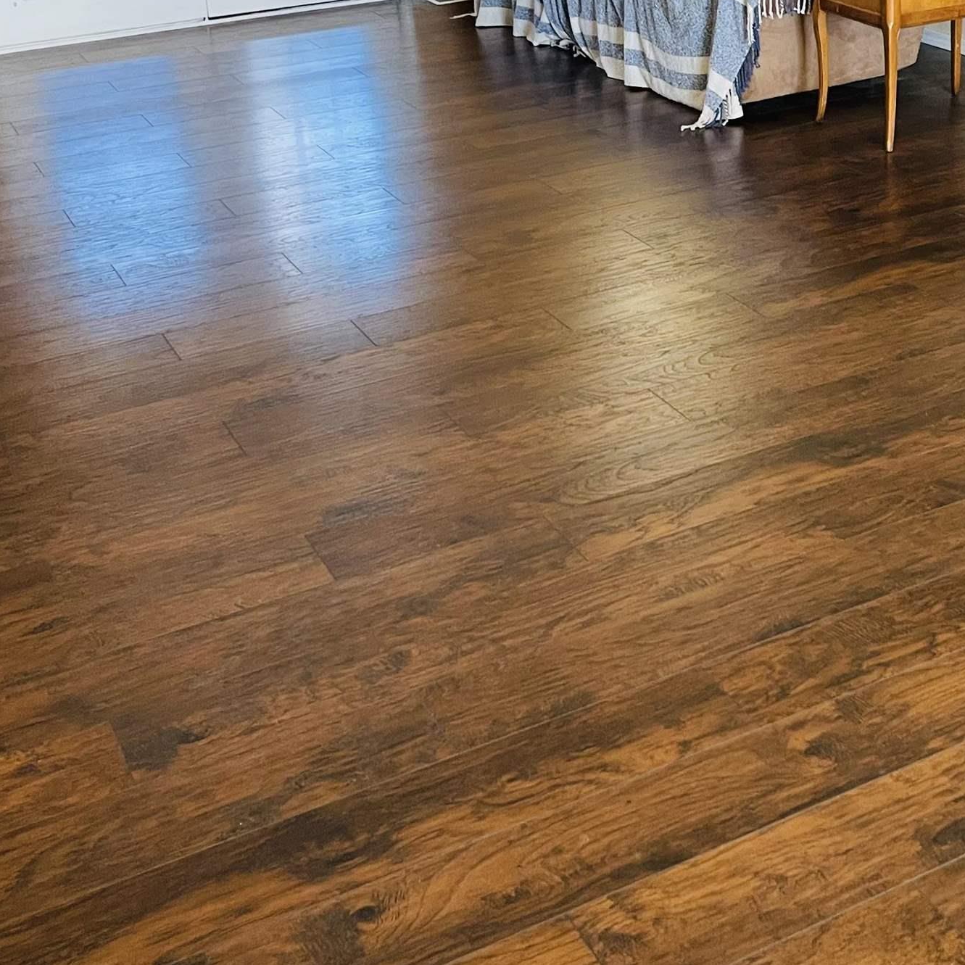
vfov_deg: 32.5
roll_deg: +3.9
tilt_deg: -18.5
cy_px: 191
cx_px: 694
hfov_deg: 32.9
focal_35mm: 51
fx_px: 1609
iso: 200
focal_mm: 5.1
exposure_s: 1/60
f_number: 1.6
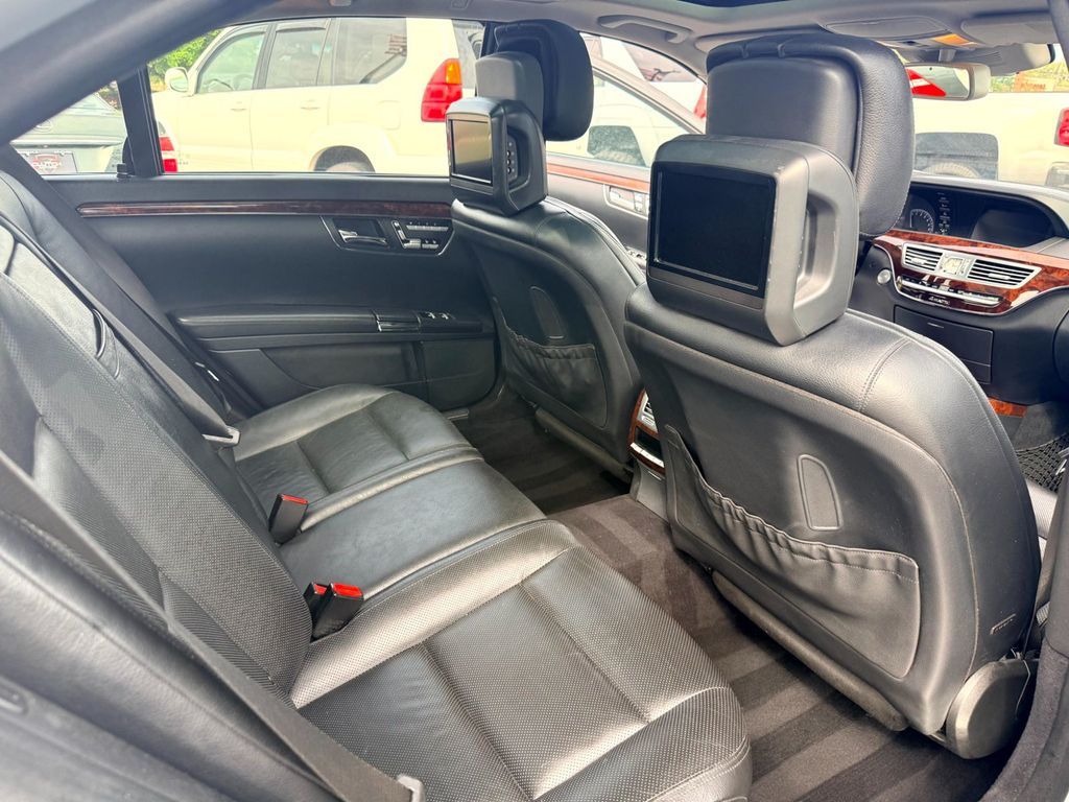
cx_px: 534
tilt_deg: -22.1
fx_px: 741
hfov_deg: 71.6
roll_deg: -2.4
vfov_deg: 56.8
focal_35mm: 24
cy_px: 401
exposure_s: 1/299
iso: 100
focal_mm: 6.76
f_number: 1.78
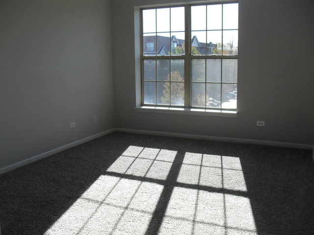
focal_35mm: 35
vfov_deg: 40.7
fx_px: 317
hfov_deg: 52.6
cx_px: 157
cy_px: 118
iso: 100
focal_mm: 6.3
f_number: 3.2
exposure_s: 1/350
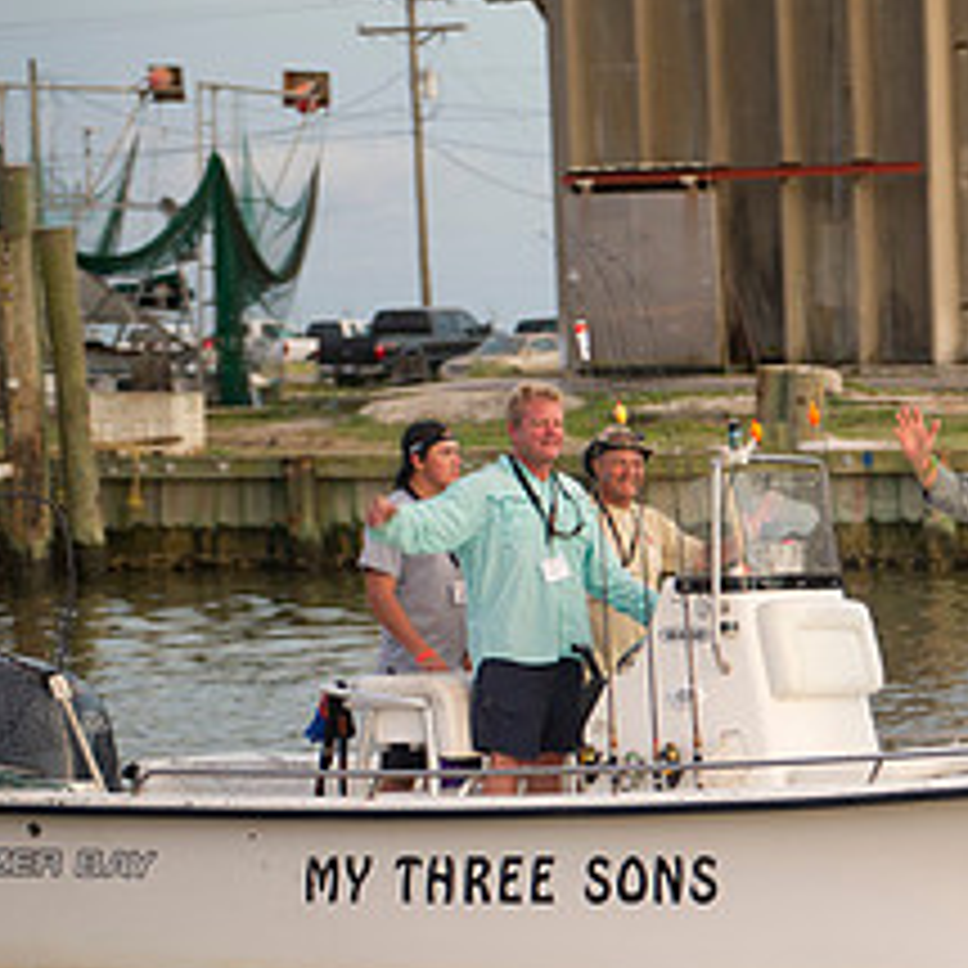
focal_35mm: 133
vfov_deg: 13.1
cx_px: 1175
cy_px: 743
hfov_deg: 12.8
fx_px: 4208
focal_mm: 58
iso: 125
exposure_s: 1/50
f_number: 2.8
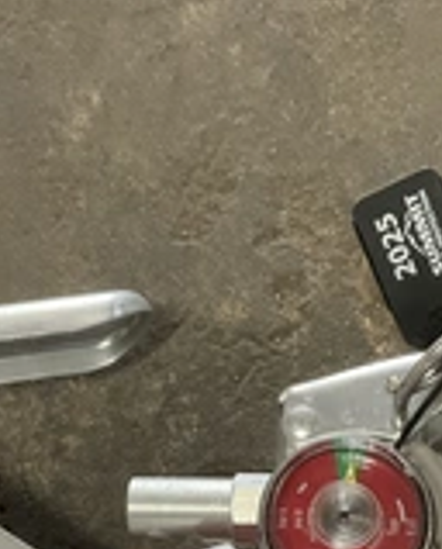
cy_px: 511
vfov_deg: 25.7
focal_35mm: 71
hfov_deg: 21.6
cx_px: 235
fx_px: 1157
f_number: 1.8
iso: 160
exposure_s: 1/60
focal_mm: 3
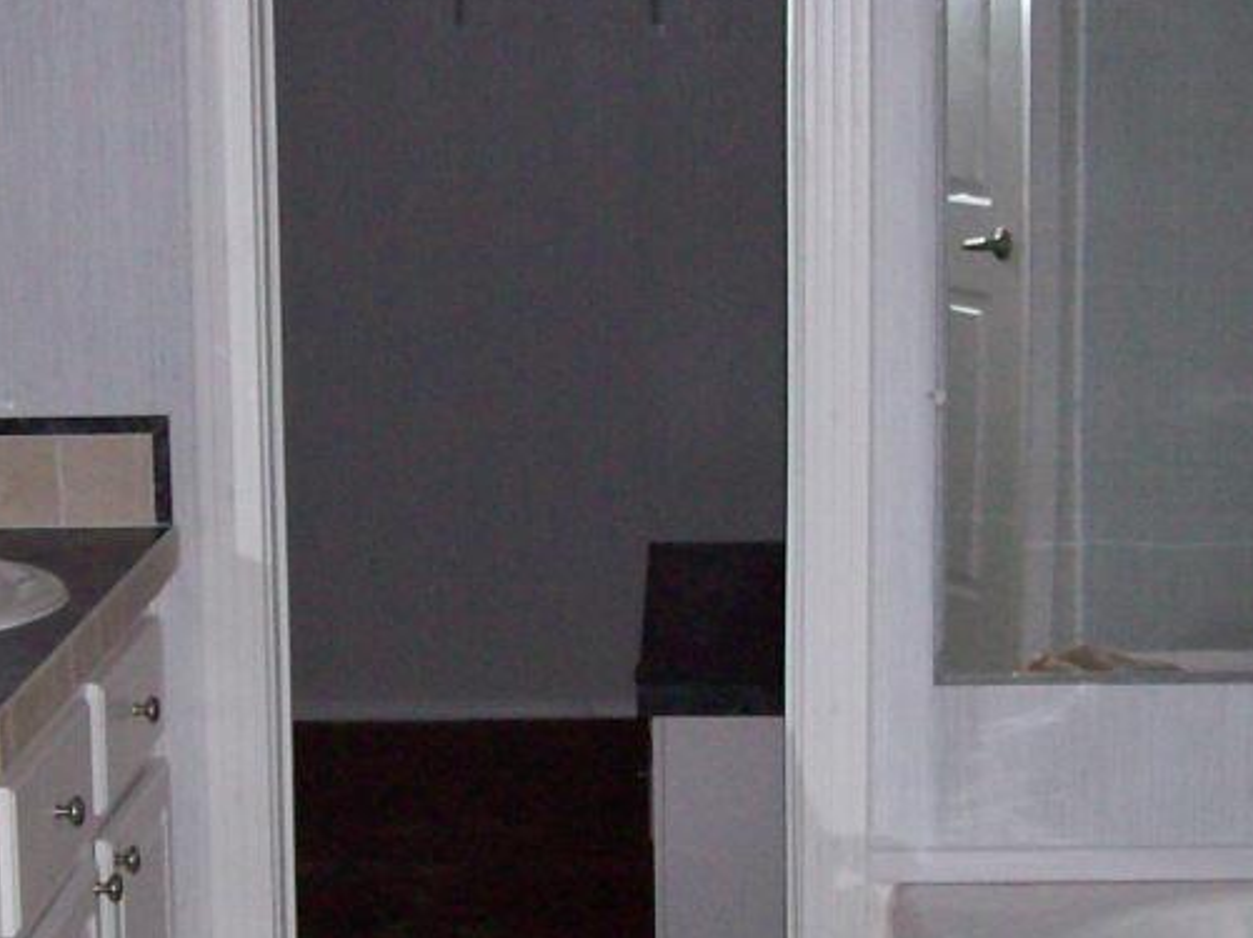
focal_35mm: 92
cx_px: 373
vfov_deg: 16.0
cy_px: 584
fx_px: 3328
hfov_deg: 21.2
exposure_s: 1/64
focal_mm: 6
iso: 140
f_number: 2.7
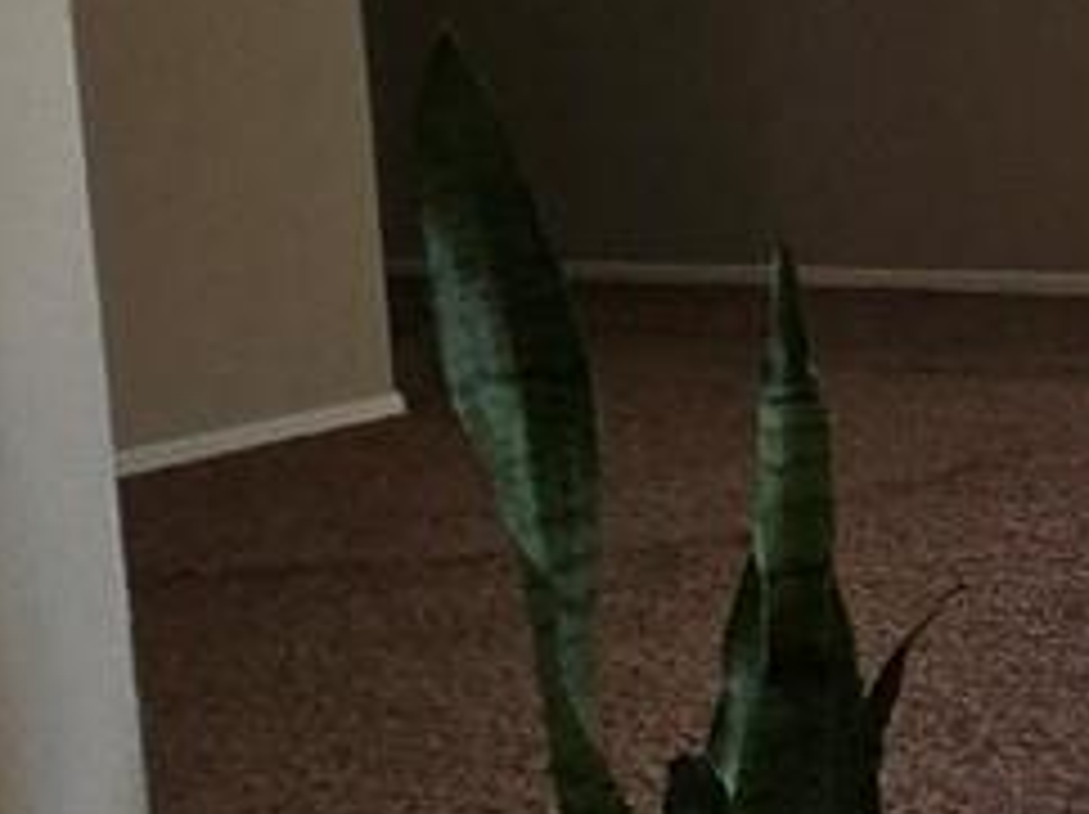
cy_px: 13
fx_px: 2703
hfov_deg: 12.3
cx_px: 3087
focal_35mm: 86
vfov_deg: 16.8
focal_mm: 2.2
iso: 64
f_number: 2.2
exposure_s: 1/120
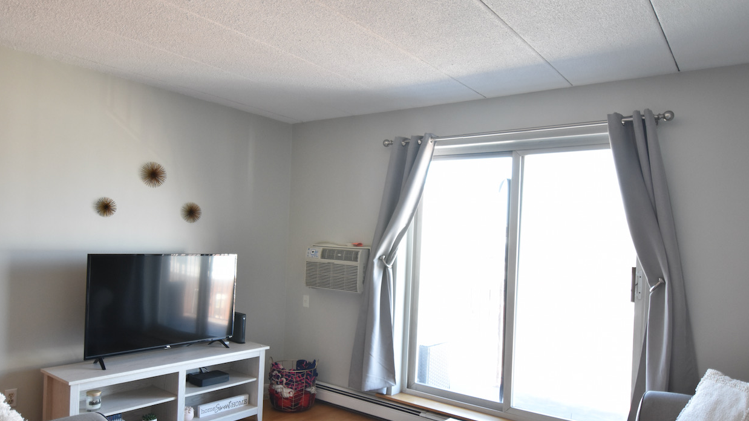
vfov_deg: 44.3
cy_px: 237
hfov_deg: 71.9
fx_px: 516
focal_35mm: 26
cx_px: 379
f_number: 2.8
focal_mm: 16
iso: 1000
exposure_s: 1/200
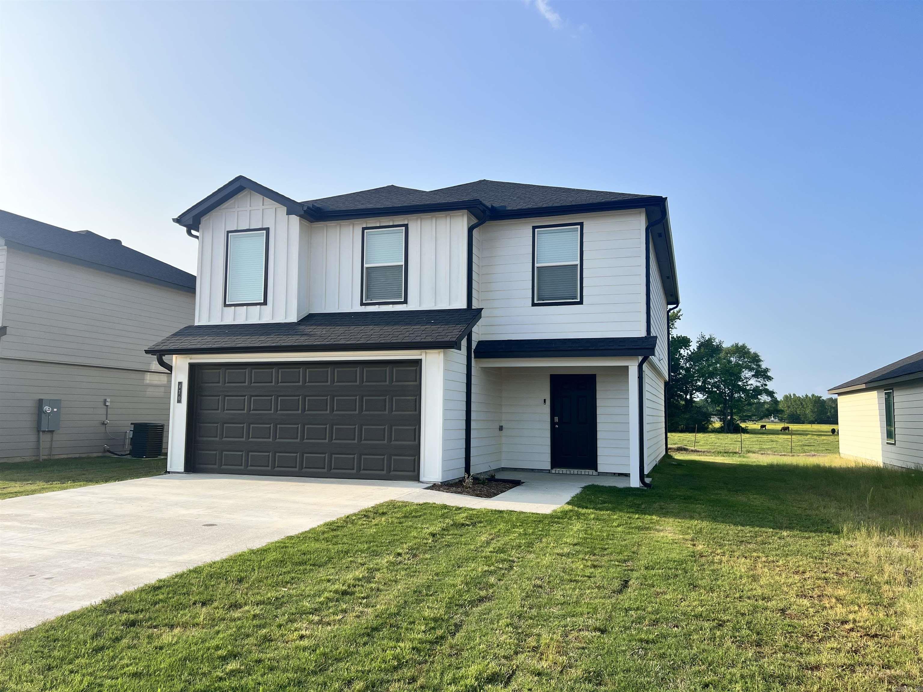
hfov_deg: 67.3
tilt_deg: +5.6
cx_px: 462
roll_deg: -0.5
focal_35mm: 26
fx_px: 693
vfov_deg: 53.1
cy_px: 346
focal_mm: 5.7
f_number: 1.5
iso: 50
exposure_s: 1/3257
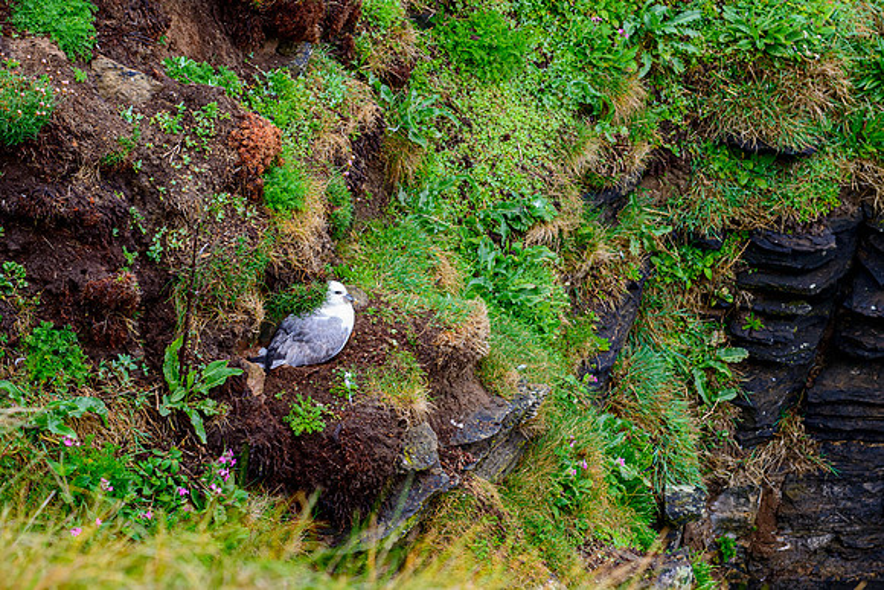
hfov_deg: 16.8
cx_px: 237
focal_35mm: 121
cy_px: 321
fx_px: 2984
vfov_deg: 11.3
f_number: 8
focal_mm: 70
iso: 720
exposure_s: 1/80
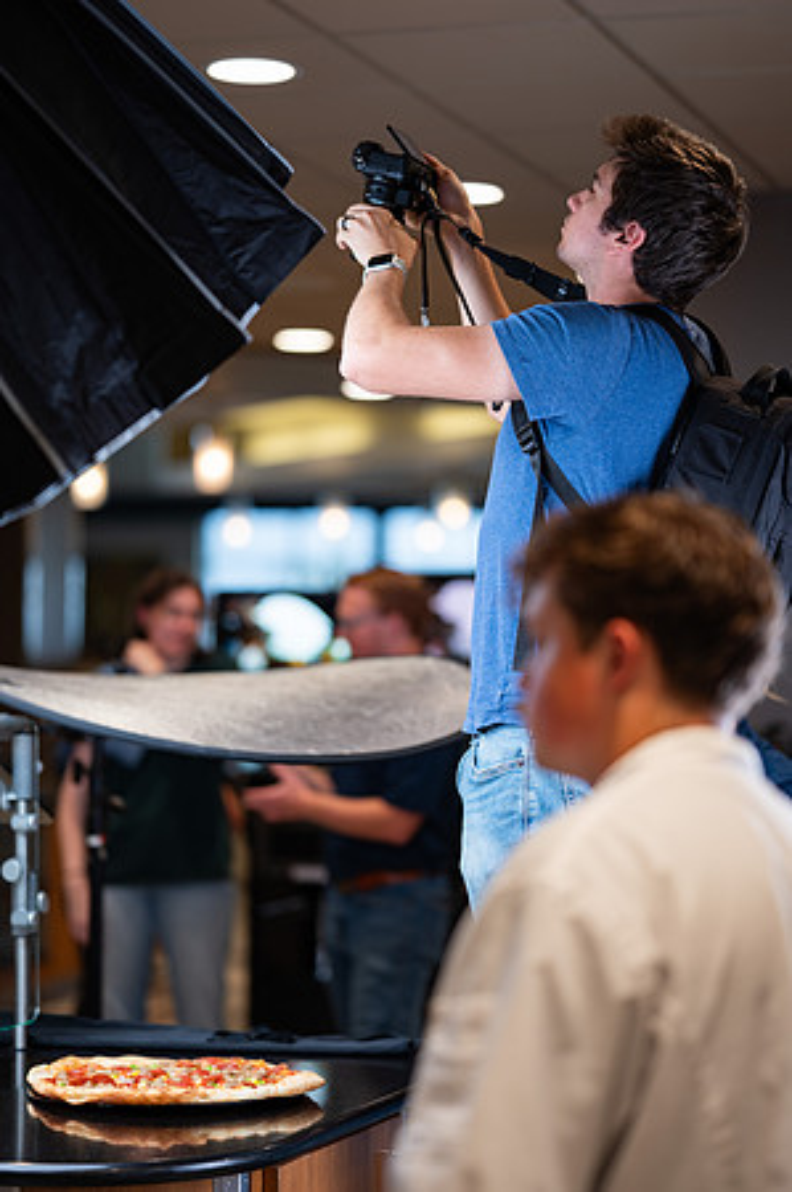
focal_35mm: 85
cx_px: 396
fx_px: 2811
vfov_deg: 23.9
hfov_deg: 16.0
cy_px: 596
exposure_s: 1/200
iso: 100
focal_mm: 85
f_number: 1.8
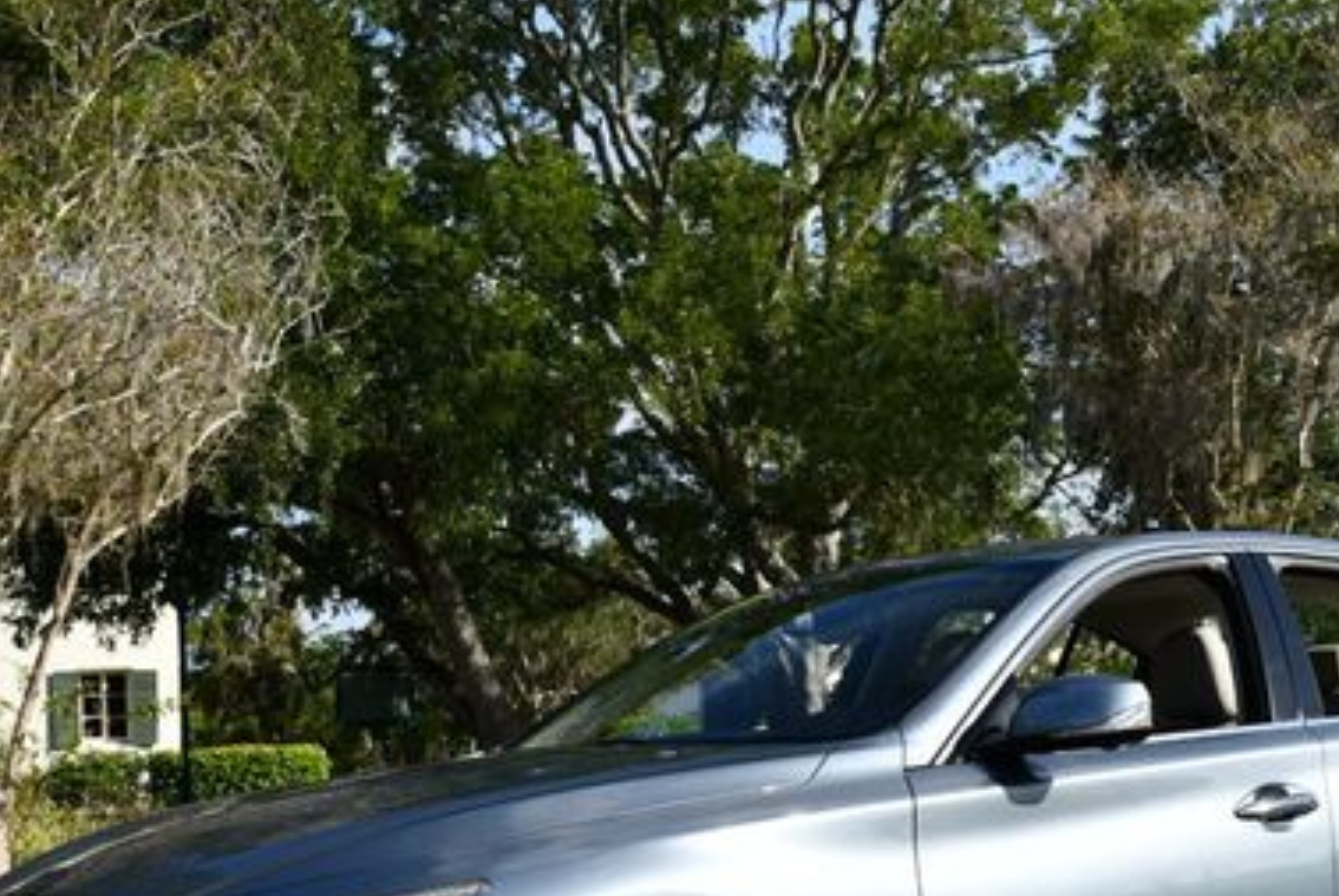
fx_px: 2271
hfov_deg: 32.8
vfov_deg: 22.0
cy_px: 730
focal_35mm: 61
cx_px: 790
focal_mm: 18
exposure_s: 1/250
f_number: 8
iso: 100
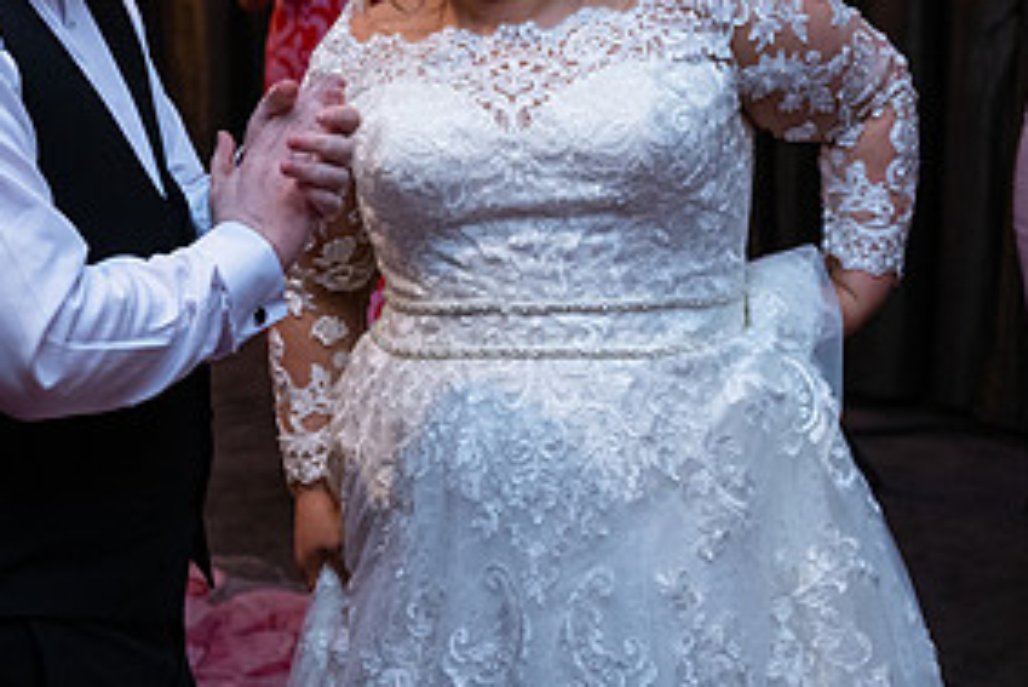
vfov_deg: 15.8
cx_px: 458
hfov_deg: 23.6
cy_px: 118
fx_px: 2457
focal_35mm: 86
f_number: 3.5
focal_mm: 42
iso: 1250
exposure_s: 1/160
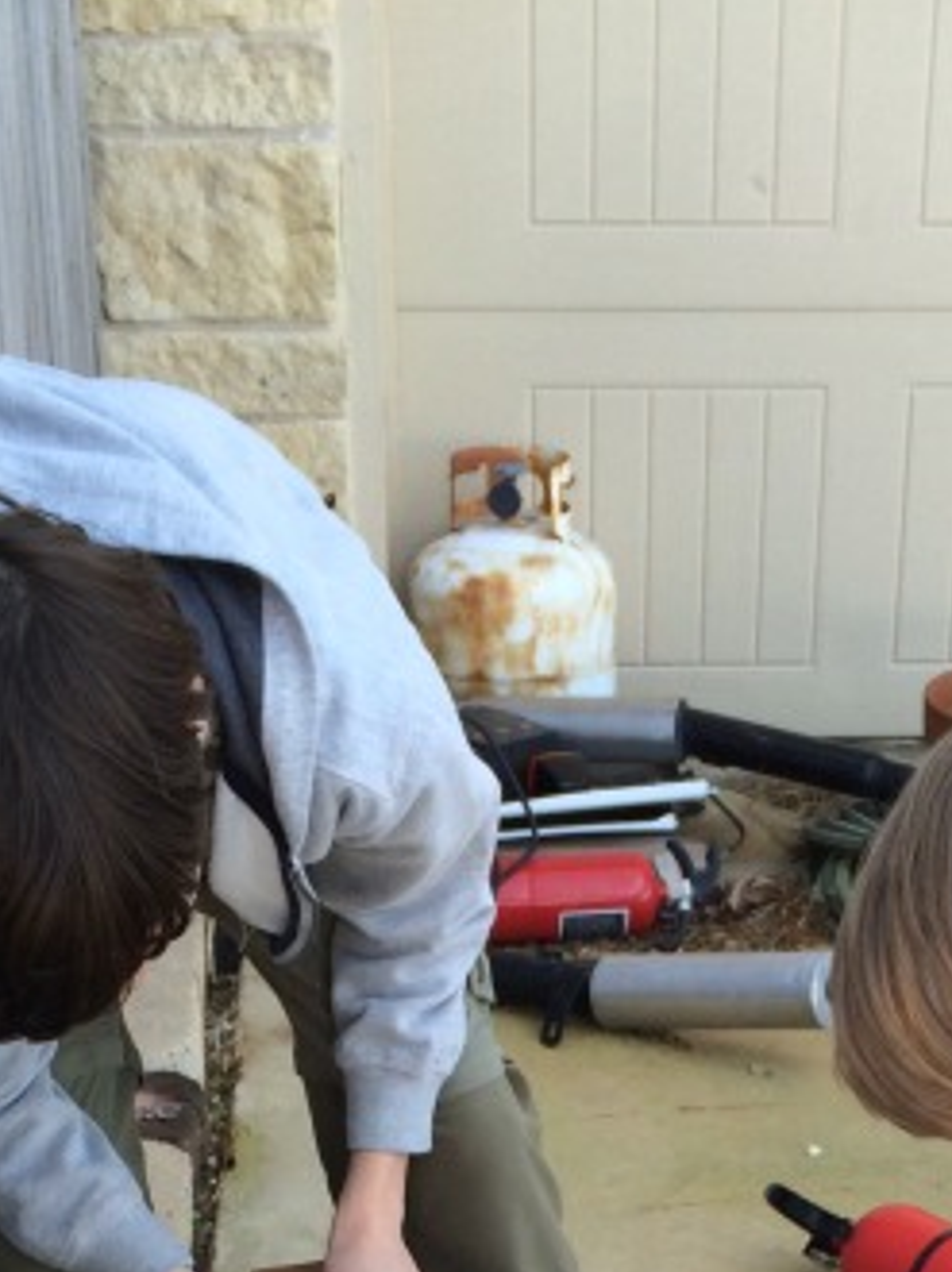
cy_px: 1640
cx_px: 582
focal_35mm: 75
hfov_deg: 19.6
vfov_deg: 23.2
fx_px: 2754
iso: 32
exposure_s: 1/266
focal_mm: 4.15
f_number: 2.2
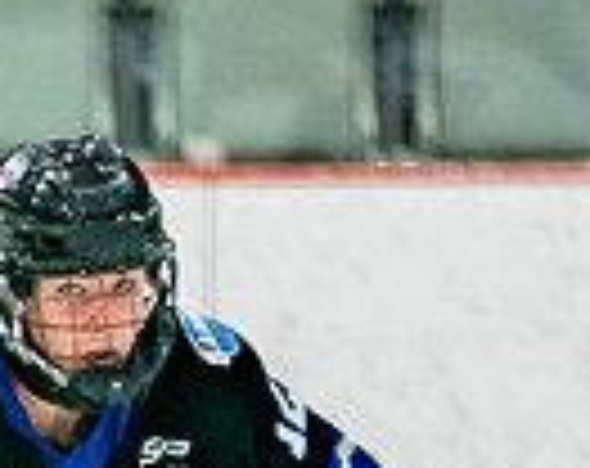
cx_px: -729
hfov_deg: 1.1
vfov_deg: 0.9
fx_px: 30920
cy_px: 1120
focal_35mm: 1776
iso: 400
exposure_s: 1/640
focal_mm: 200
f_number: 2.8
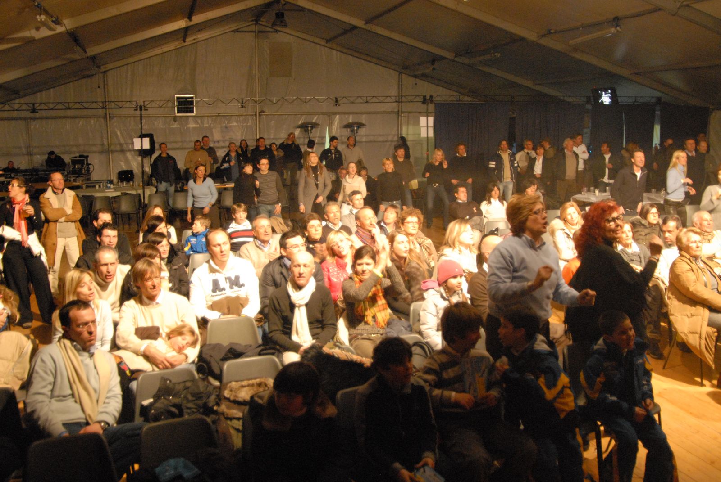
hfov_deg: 53.1
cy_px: 241
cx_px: 360
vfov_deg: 37.0
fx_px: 722
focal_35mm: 36
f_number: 3.5
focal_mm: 24
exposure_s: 1/40
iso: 1600
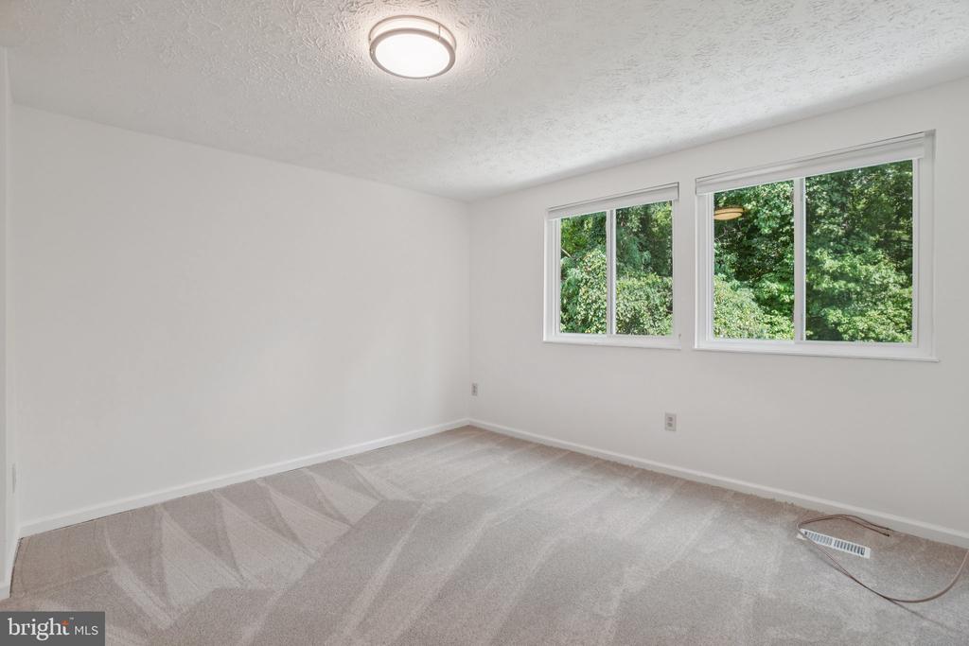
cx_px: 484
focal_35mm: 15
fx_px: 404
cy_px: 323
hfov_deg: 100.4
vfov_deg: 77.3
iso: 100
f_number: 7.1
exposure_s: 1/10
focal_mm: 10
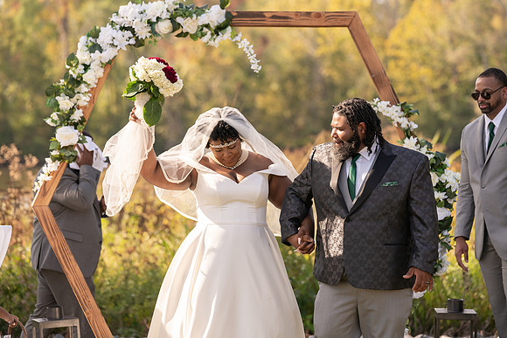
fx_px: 2218
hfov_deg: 13.0
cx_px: 250
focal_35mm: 157
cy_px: 169
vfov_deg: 8.7
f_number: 4
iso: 100
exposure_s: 1/500
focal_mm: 154
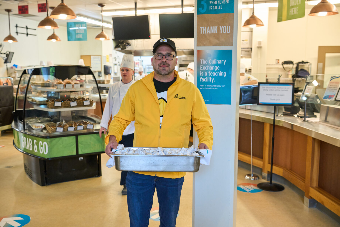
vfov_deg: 37.9
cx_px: 170
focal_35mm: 35
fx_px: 331
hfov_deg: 54.4
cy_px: 114
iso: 2000
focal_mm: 35
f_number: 3.5
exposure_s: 1/125
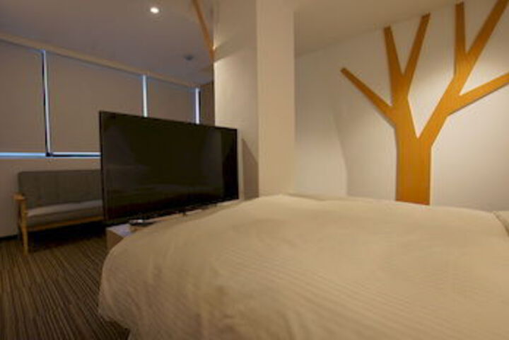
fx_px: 233
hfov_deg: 95.0
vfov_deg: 72.1
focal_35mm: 16
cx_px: 254
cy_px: 170
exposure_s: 1/6
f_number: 10
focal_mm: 11
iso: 400
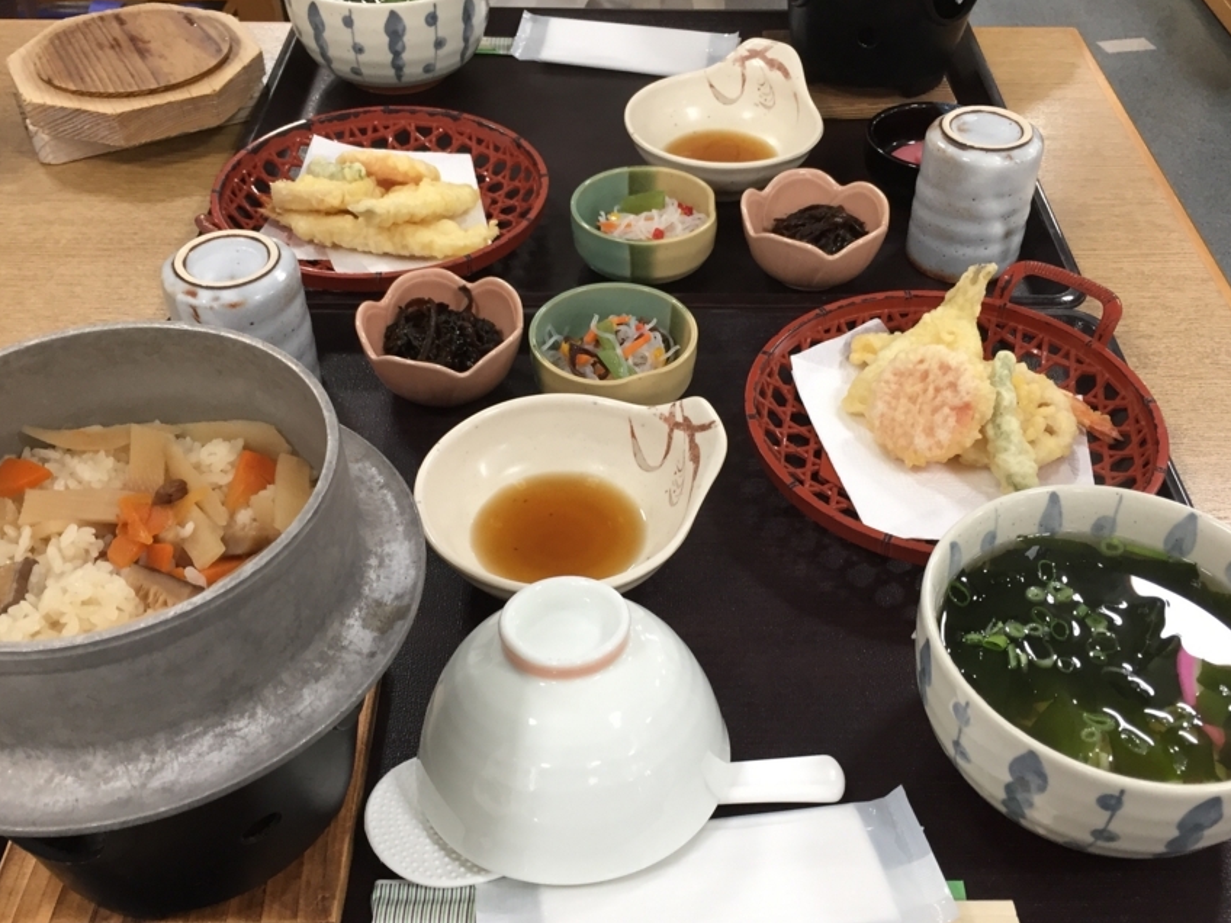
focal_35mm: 35
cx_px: 631
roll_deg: -1.2
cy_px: 482
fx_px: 1245
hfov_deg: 52.6
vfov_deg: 40.7
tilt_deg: -43.3
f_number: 2.2
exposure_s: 1/30
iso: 64
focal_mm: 4.15
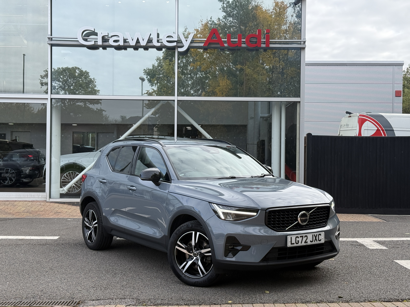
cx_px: 205
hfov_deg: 39.7
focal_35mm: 48
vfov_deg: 30.3
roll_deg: +1.4
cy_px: 154
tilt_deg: +2.2
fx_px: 569
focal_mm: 6.76
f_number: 1.78
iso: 80
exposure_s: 1/1100
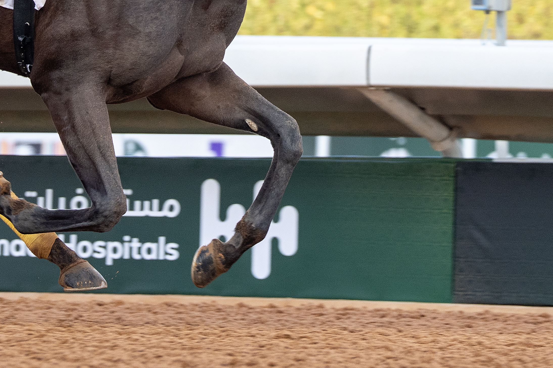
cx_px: 232
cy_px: -134
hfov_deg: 3.8
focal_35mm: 549
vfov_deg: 2.5
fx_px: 8432
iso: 640
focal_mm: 200
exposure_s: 1/1000
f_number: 5
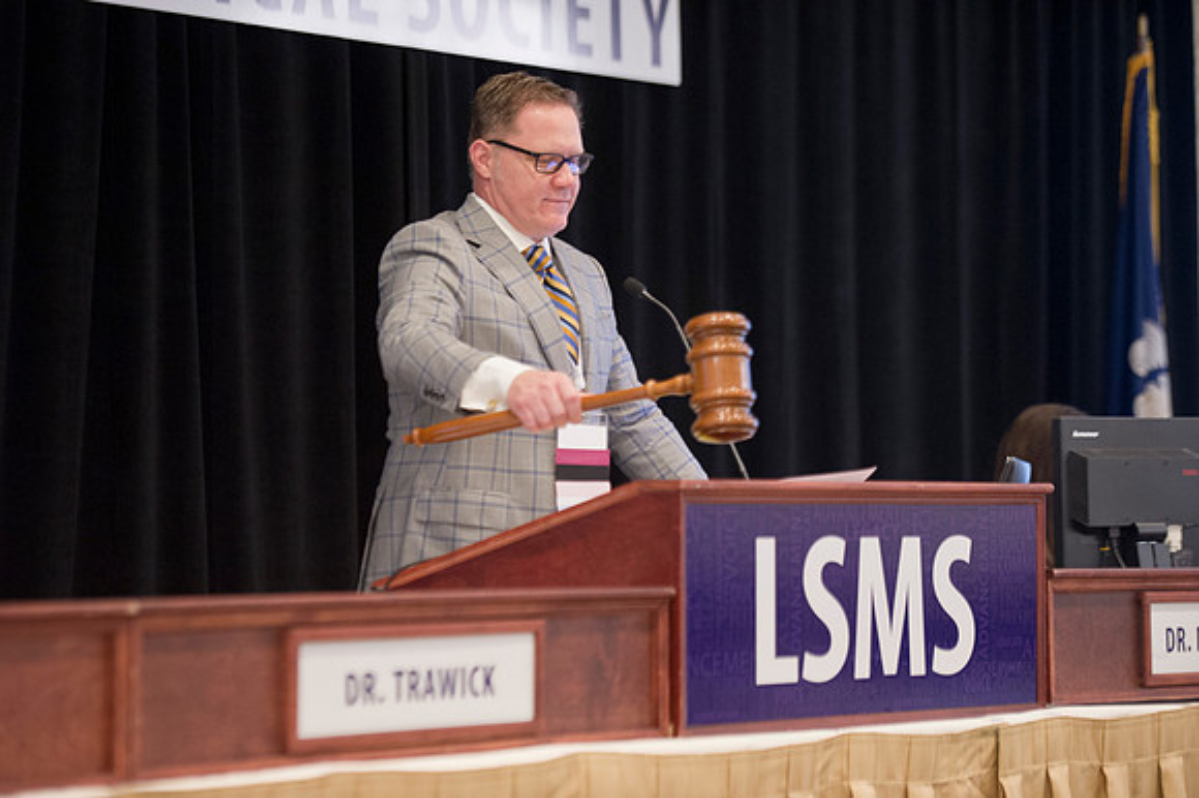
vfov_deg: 13.0
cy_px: 399
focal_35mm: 105
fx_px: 3495
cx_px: 600
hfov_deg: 19.5
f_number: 2.8
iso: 1600
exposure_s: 1/80
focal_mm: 105
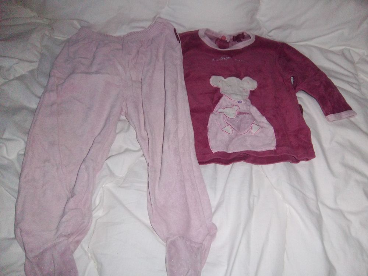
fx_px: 298
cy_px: 138
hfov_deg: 63.4
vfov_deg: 49.7
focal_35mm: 28
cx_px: 184
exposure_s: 1/64
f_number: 3.5
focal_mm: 5.1
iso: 160
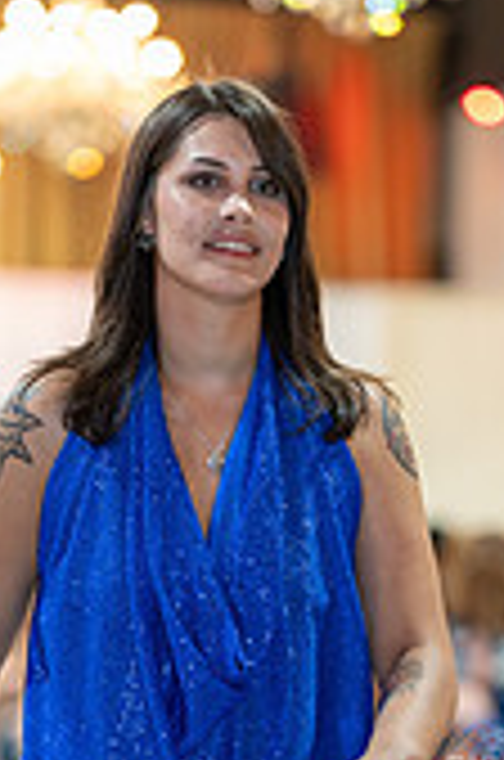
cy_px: 796
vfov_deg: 9.0
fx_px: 4786
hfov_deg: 6.0
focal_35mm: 227
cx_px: 238
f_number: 1.4
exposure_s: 1/160
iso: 400
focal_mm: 85
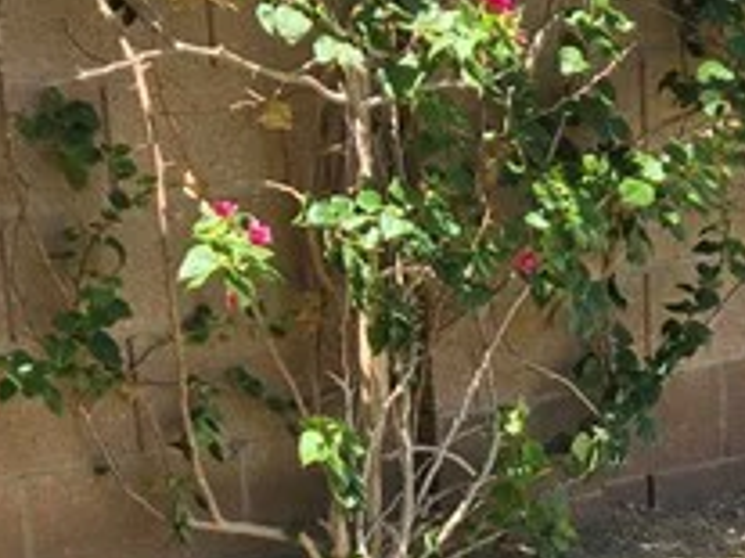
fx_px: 2452
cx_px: 756
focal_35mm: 114
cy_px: 821
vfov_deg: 12.4
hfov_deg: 16.9
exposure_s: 1/1073
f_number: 1.8
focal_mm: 5.4
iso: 25
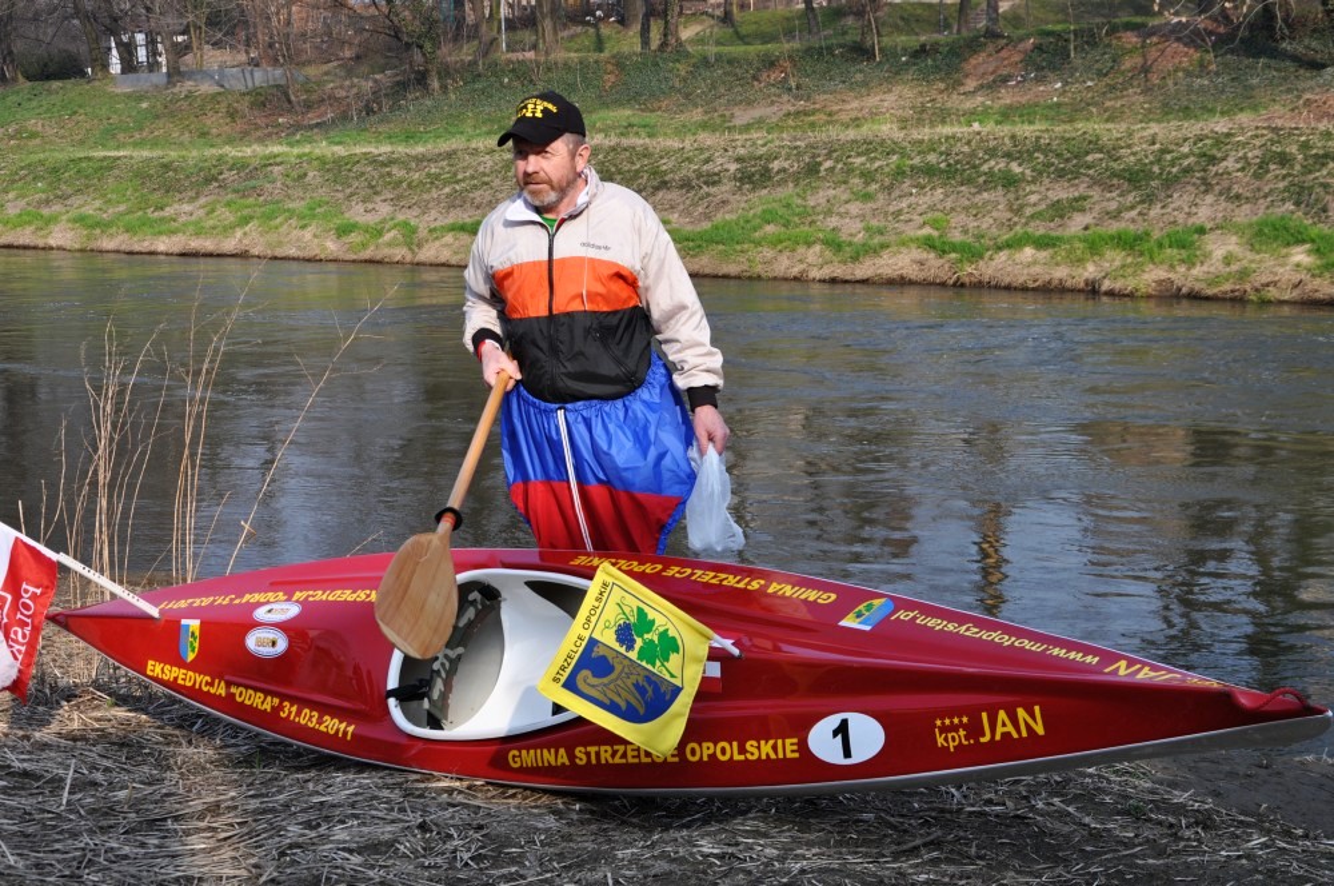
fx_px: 2331
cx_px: 667
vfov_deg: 21.5
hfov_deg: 31.9
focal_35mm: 63
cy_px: 443
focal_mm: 42
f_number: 9
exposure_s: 1/320
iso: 200
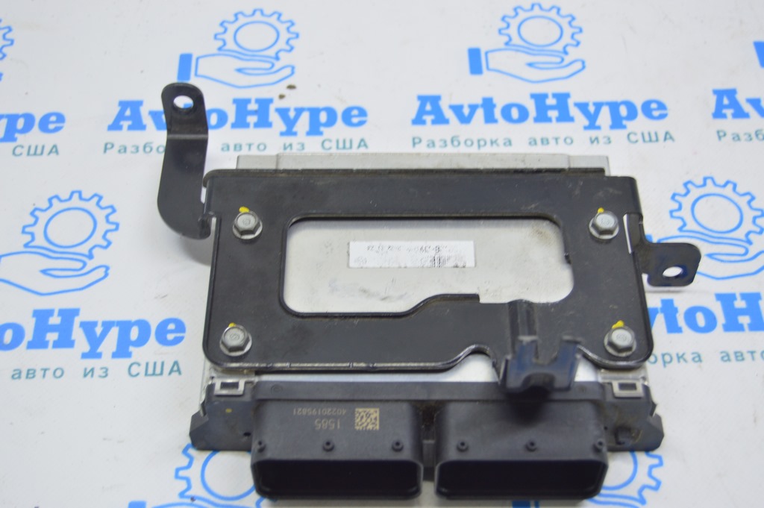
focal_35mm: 52
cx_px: 382
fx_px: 1113
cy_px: 254
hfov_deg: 37.9
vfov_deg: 25.7
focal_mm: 35
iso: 400
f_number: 5.6
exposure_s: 1/20
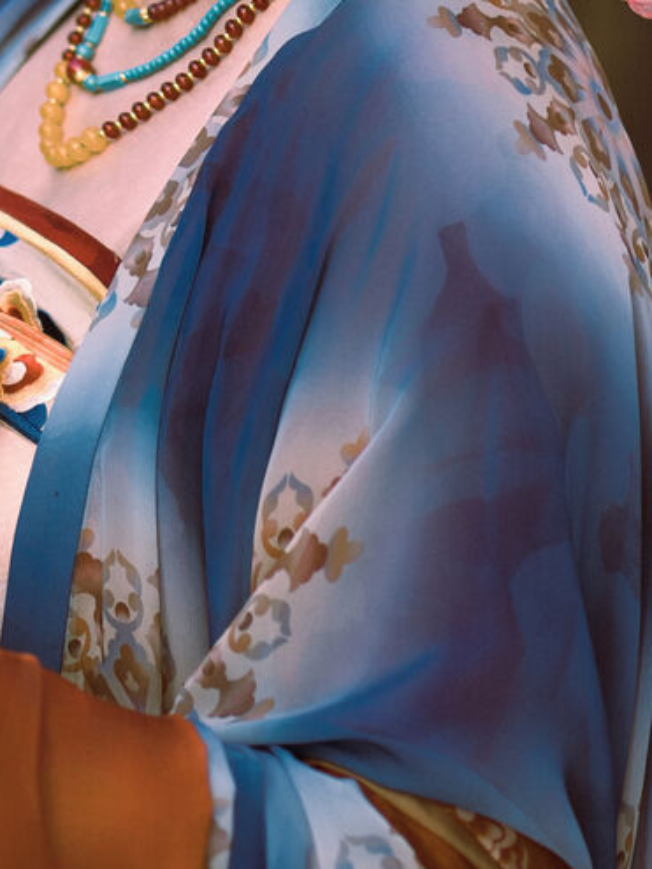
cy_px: -597
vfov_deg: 6.5
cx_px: 395
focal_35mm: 297
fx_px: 7462
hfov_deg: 5.0
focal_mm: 85
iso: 100
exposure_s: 1/1250
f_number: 2
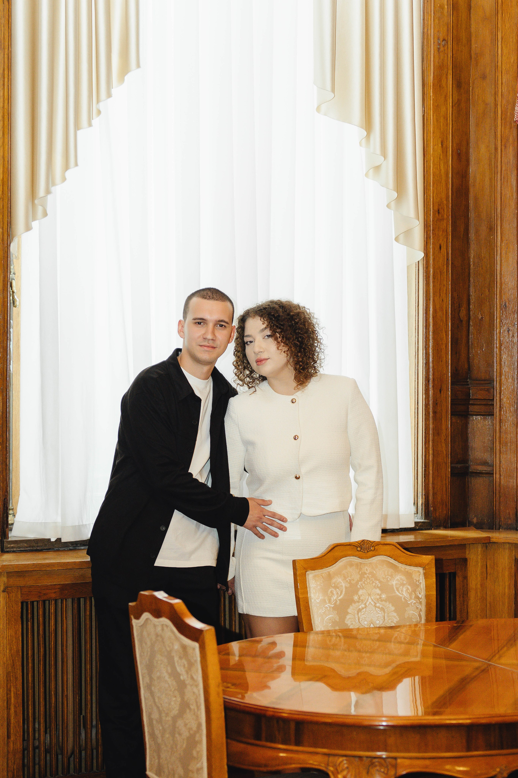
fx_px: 1554
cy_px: 389
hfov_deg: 18.9
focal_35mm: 72
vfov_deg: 28.1
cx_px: 259
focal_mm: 48
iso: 1000
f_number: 2.8
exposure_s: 1/200
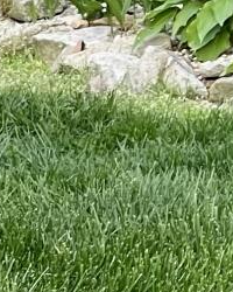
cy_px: -814
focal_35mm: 500
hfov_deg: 3.0
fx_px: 4310
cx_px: 763
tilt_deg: +3.3
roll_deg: +1.1
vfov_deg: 3.7
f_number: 2.2
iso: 25
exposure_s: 1/99
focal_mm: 7.5
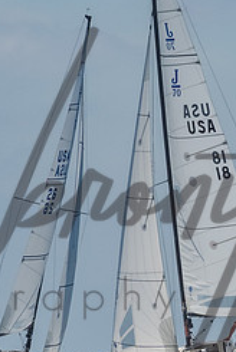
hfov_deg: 1.4
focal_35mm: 961
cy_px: 194
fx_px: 9423
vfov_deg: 2.1
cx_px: 137
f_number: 14
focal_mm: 195
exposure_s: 1/1600
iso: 640
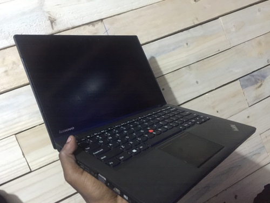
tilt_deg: -3.9
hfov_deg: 61.7
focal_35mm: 29
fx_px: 226
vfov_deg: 48.2
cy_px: 102
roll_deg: +20.0
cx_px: 135
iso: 200
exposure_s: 1/8
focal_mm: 4.15
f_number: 2.2
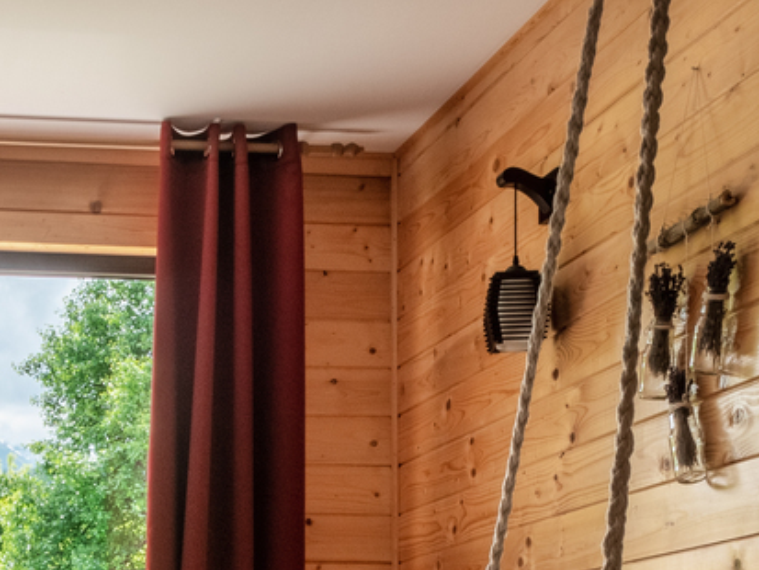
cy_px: 737
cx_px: 49
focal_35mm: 84
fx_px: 1842
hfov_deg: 22.6
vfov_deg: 16.6
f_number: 10
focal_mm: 13
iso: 200
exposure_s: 1/100
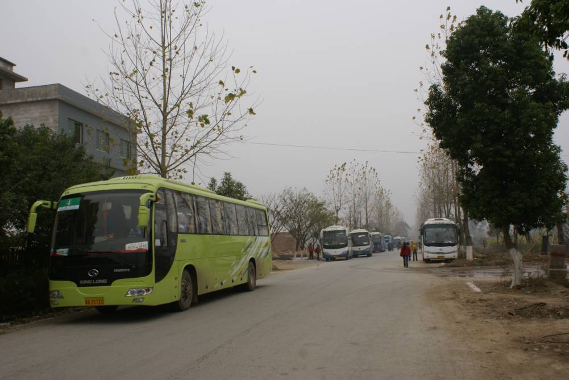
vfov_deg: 36.9
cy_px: 190
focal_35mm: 36
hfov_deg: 53.1
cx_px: 284
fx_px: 569
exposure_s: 1/80
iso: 100
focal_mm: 24
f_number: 10
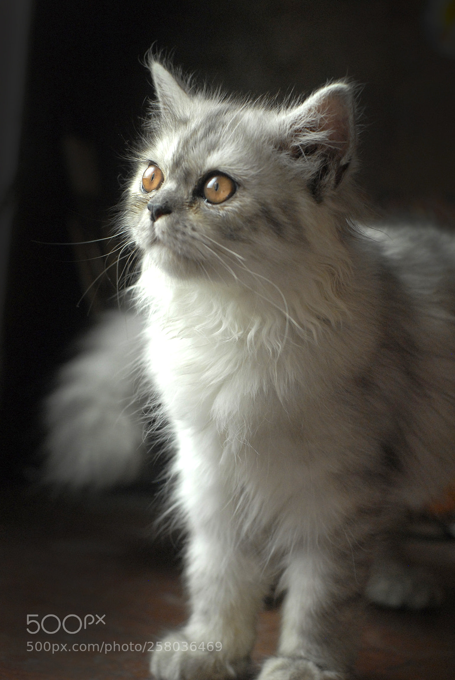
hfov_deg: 18.2
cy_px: 340
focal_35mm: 75
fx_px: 1418
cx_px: 228
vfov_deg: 27.0
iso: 640
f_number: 4
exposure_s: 1/125
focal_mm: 50
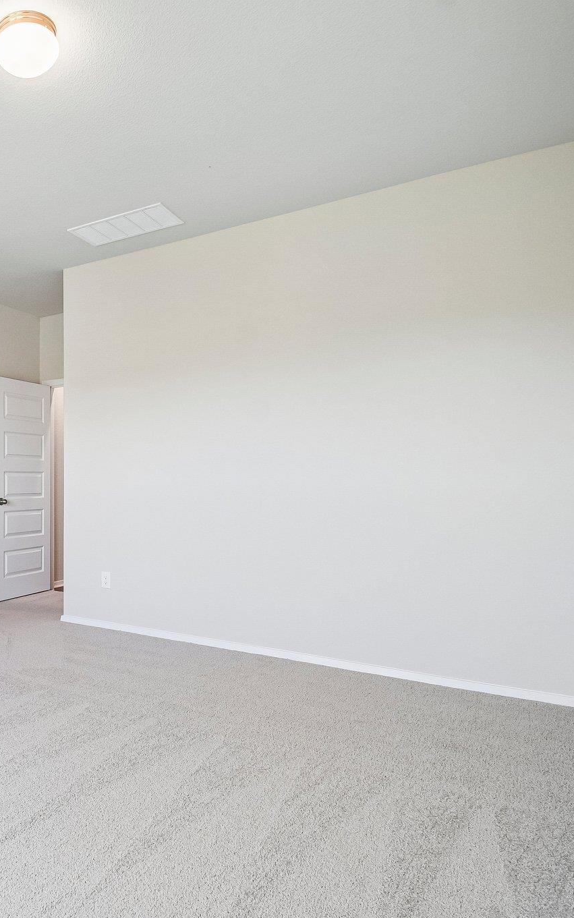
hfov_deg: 46.2
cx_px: 26
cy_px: 460
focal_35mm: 23
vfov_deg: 77.1
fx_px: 575
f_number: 8
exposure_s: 1/25
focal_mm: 10
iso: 400
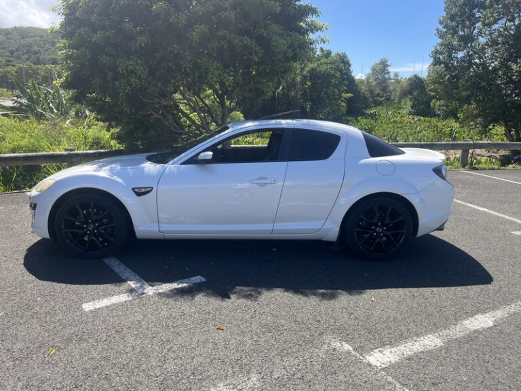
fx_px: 391
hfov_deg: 67.3
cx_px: 260
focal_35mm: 26
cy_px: 196
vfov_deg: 53.1
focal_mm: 5.1
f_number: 1.6
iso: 50
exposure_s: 1/1647
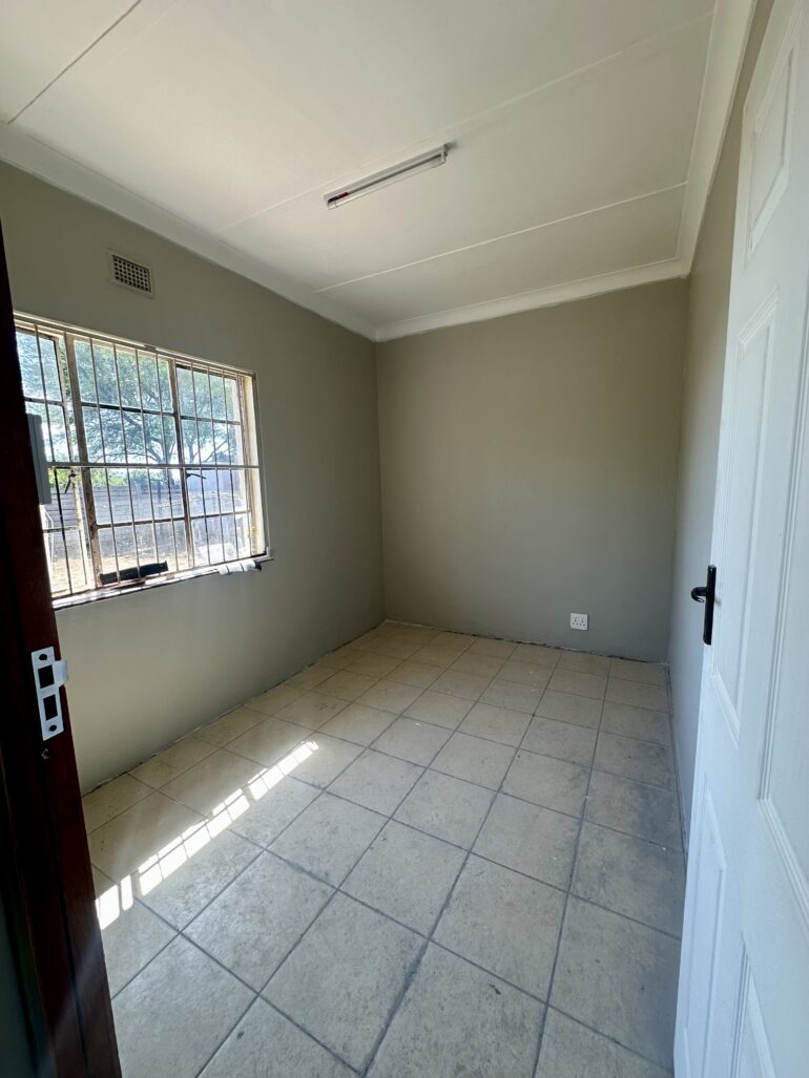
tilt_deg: -7.5
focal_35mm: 14
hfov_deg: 85.7
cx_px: 404
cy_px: 539
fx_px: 436
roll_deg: +1.2
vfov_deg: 102.1
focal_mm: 2.22
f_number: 2.2
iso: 64
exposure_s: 1/99
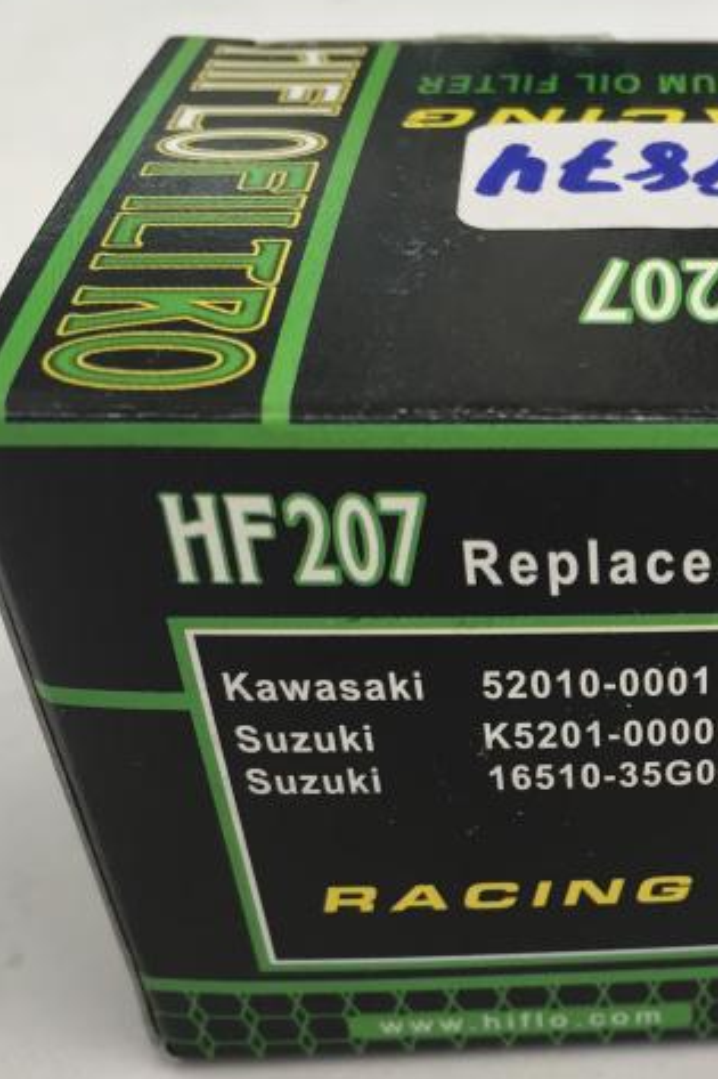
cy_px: 616
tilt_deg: -40.6
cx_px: 761
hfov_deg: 24.9
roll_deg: -4.2
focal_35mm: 51
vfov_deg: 38.8
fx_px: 1527
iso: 32
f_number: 2.2
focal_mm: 4.15
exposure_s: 1/30
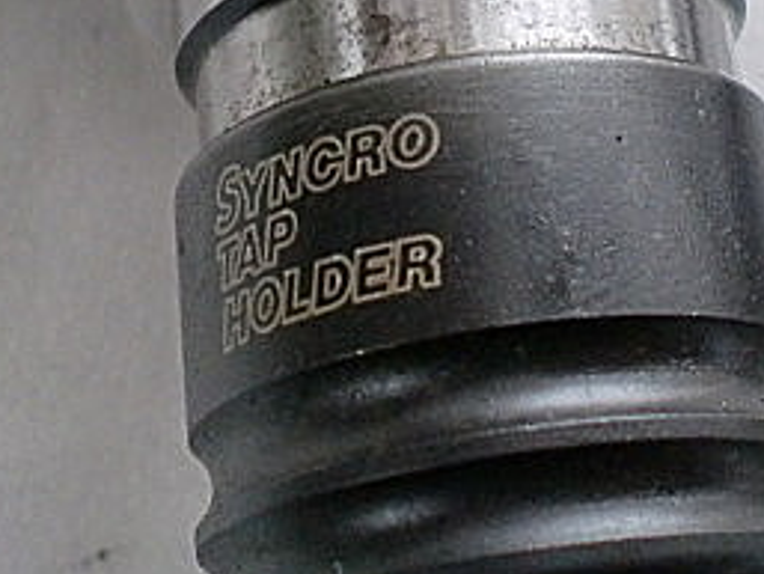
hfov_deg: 22.4
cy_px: 89
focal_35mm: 87
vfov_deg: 16.8
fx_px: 1921
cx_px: 532
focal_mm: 6.3
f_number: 3.1
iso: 250
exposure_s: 1/60
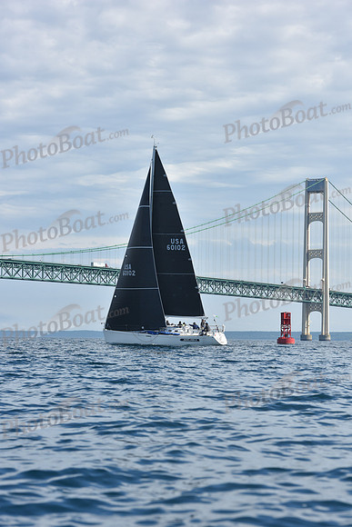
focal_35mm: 100
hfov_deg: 13.7
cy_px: 264
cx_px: 176
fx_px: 1466
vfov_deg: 20.4
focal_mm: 100
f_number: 8
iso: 250
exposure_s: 1/800
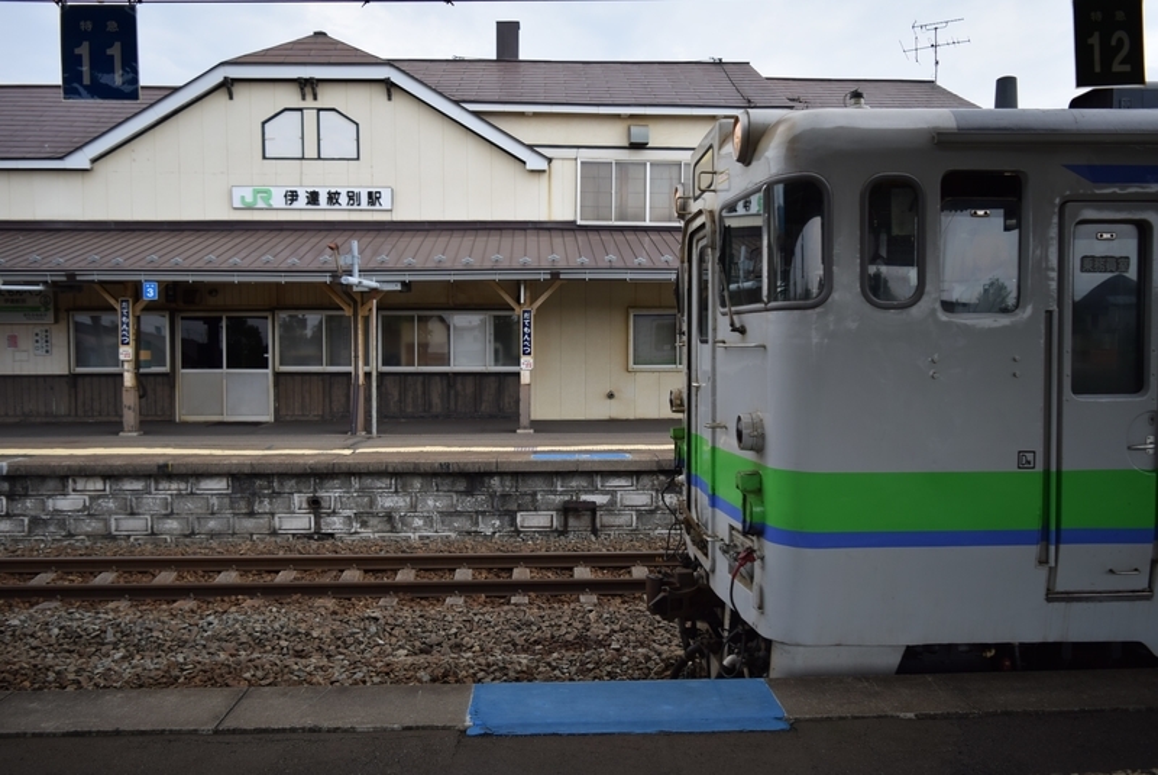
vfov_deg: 48.0
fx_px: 869
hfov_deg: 67.3
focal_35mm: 27
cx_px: 579
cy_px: 388
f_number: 3.5
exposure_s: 1/640
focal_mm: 18
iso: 100
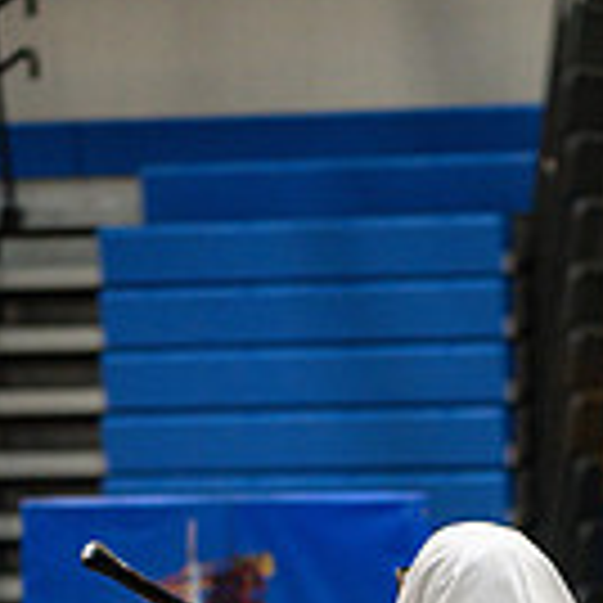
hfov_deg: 4.9
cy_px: 981
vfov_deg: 4.8
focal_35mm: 358
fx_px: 7056
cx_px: 657
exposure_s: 1/500
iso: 5000
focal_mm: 125
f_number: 4
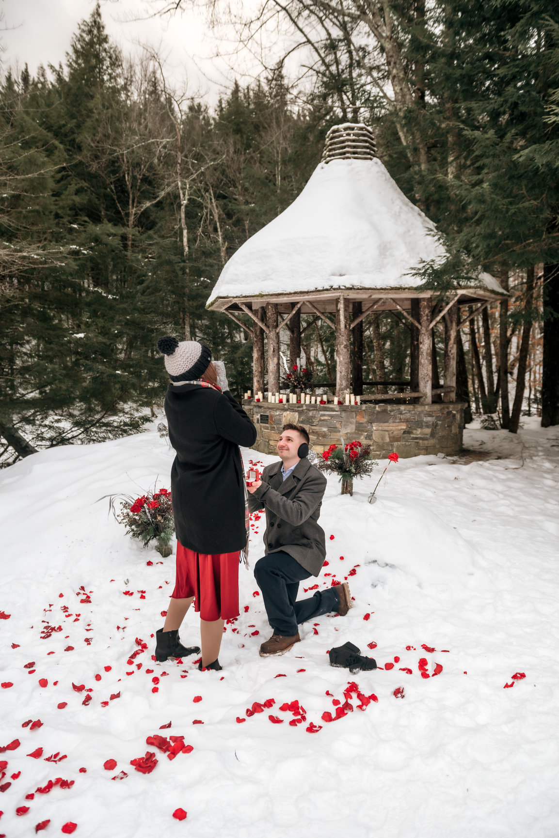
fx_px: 559
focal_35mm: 24
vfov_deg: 73.7
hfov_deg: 53.1
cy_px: 419
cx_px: 280
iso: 200
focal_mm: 24
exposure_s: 1/640
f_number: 3.5
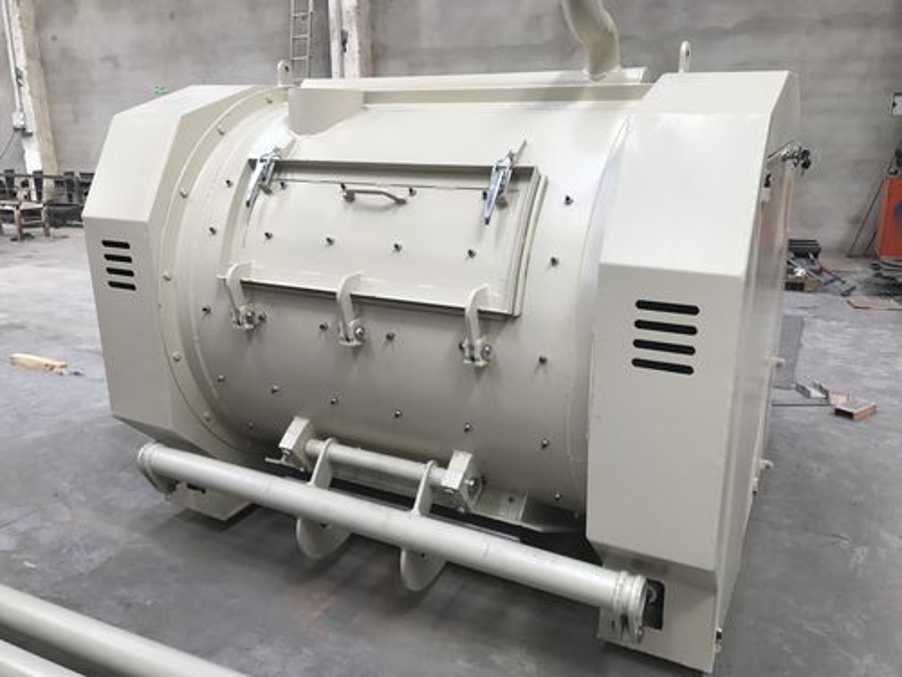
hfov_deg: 63.4
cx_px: 451
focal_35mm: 28
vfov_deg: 49.7
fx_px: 730
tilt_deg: -15.0
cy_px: 338
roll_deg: +0.0
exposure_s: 1/50
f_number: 1.8
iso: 32
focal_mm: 3.99
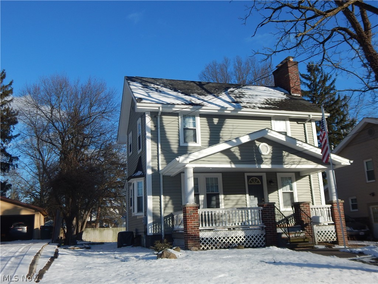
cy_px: 142
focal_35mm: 34
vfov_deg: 41.8
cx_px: 189
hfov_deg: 54.0
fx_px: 371
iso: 125
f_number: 6.7
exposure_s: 1/400
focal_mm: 6.1
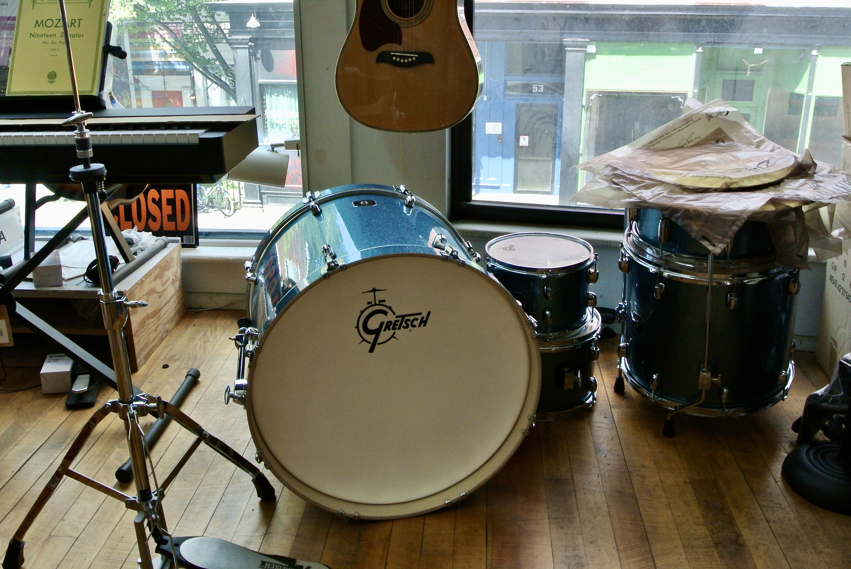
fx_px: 710
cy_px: 284
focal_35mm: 30
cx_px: 426
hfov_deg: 61.9
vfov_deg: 43.7
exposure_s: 1/50
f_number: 3.5
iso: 400
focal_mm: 11.4
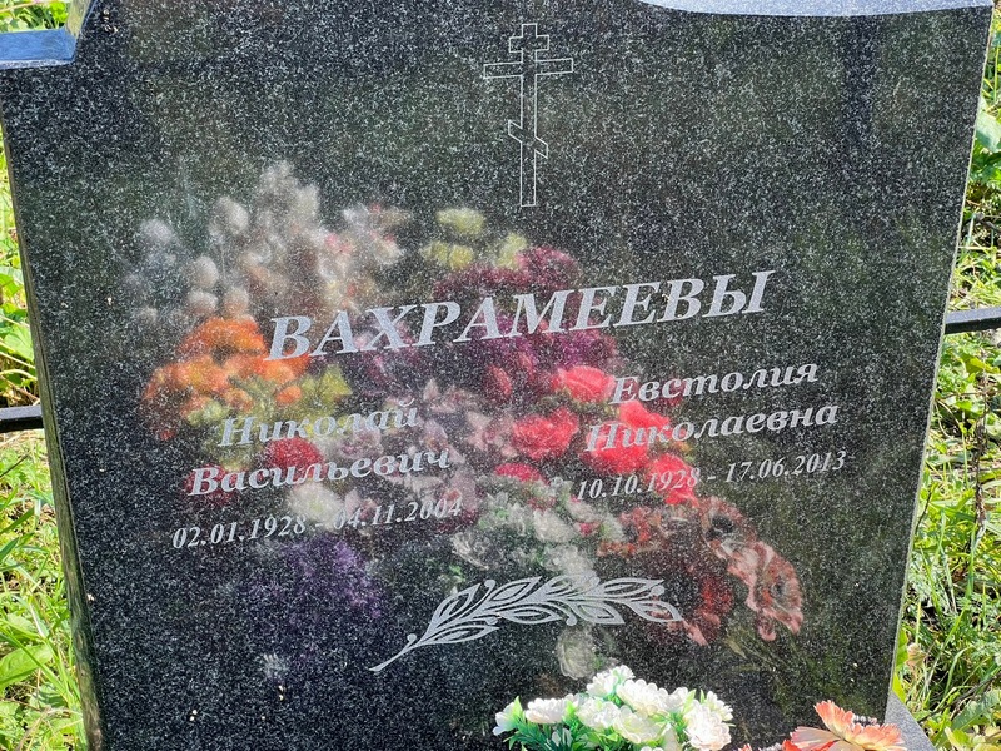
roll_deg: +2.3
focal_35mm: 77
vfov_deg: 19.1
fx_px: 2227
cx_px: 500
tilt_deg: -25.0
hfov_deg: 25.3
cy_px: 376
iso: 32
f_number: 2.8
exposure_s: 1/117
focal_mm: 9
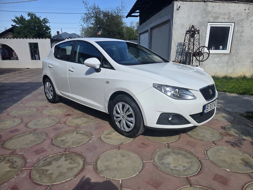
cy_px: 95
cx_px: 126
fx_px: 168
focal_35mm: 23
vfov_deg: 58.9
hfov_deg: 73.9
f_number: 1.7
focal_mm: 6.3
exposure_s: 1/4539
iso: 80
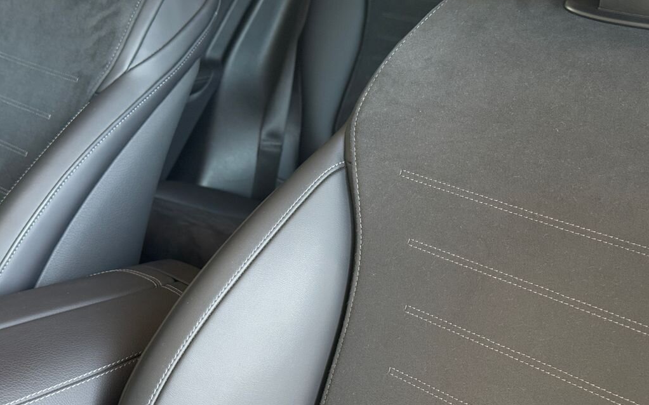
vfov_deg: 25.3
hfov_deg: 39.6
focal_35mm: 51
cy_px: 223
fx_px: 902
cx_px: 324
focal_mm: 6.76
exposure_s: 1/60
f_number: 1.78
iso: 200
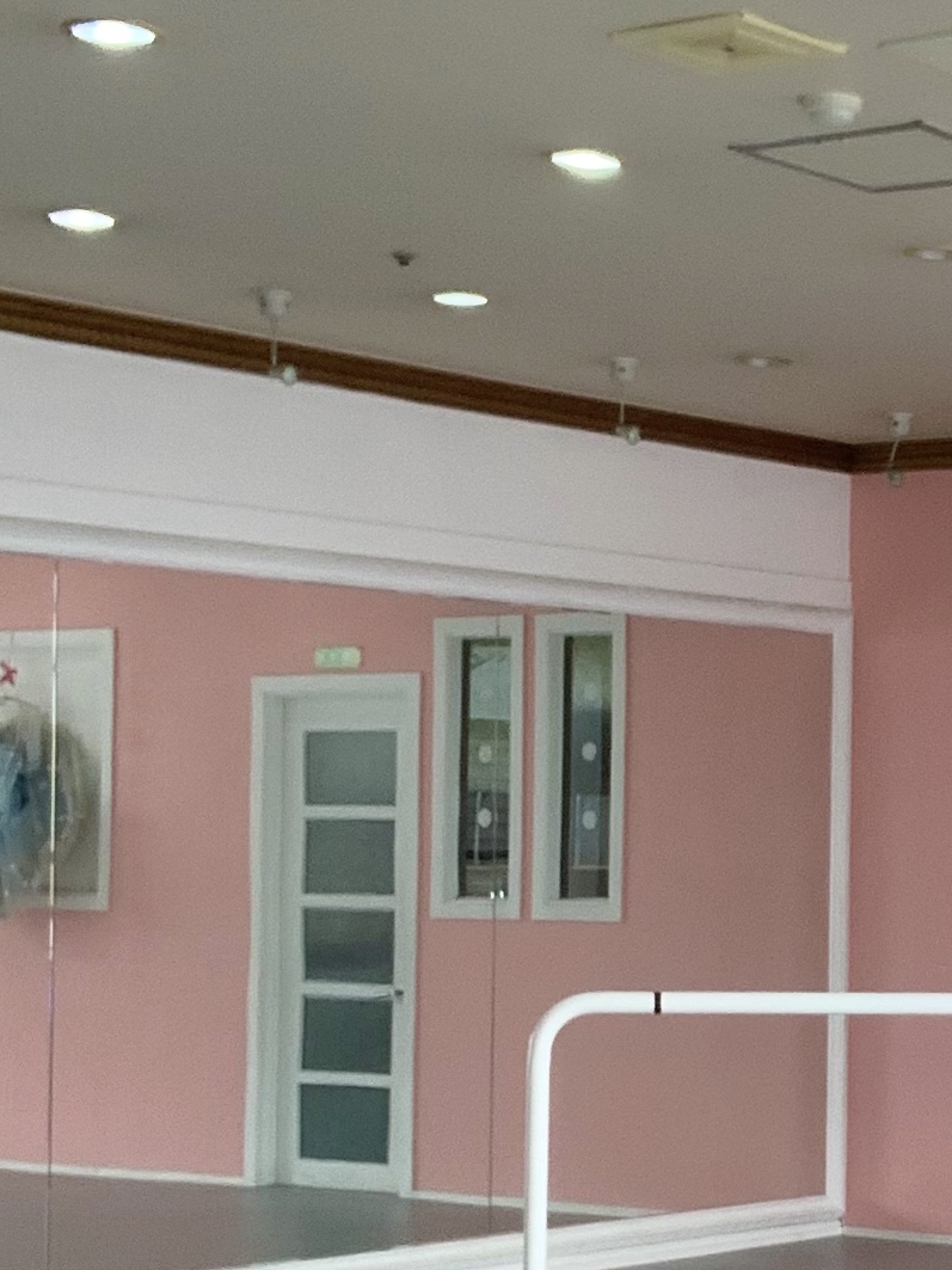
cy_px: 865
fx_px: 3411
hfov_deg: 15.3
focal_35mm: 93
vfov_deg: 21.0
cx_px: 1153
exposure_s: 1/121
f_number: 2.2
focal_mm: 2.87
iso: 50
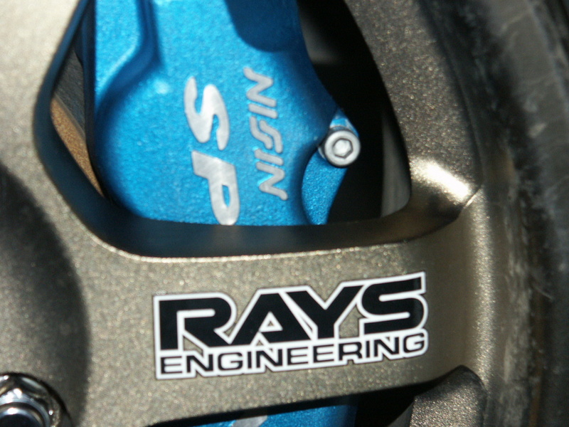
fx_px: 2564
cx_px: 284
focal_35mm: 156
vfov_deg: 9.5
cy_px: 214
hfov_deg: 12.7
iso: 200
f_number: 3.5
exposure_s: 1/125
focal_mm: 39.49
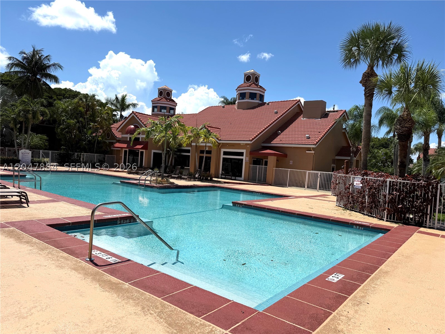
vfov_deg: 56.8
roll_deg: -4.1
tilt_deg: -1.1
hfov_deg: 71.6
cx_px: 222
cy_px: 167
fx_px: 309
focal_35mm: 24
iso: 80
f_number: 1.78
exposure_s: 1/9091
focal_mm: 6.76
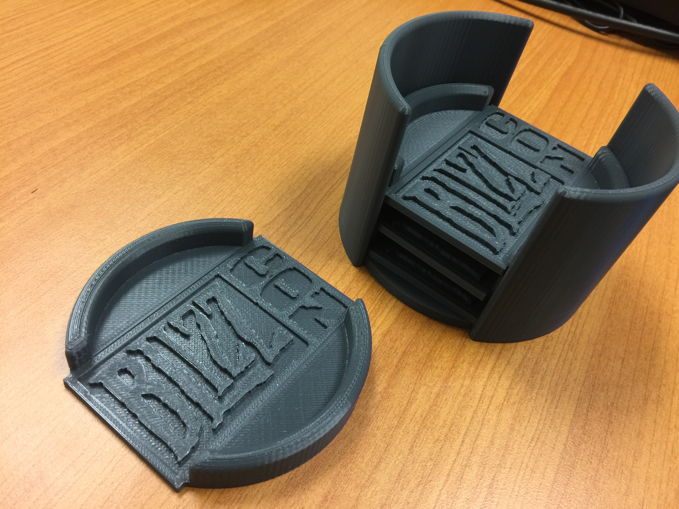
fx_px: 569
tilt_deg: -46.3
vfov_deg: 48.2
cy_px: 254
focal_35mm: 29
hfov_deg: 61.7
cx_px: 340
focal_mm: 4.15
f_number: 2.2
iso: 64
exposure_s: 1/15
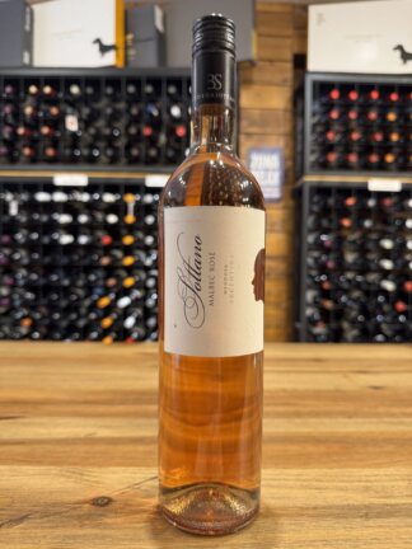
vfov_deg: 71.6
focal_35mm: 24
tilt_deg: -1.7
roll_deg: -0.8
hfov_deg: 56.8
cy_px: 274
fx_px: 381
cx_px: 206
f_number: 1.78
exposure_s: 1/50
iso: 250
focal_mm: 6.76
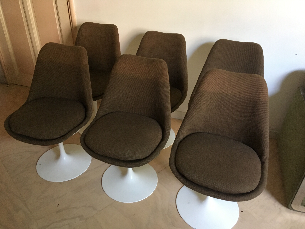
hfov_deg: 61.7
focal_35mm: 29
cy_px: 114
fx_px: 256
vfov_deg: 48.2
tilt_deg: -33.6
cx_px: 152
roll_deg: -1.2
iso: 200
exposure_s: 1/25
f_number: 2.2
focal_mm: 4.15
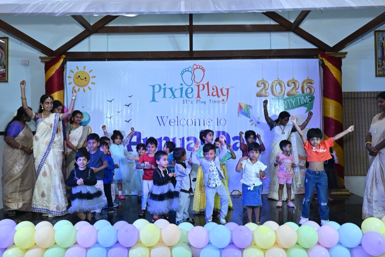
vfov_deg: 40.5
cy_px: 128
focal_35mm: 33
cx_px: 190
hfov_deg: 58.0
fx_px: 348
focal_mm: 31.5
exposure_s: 1/160
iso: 800
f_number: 7.1
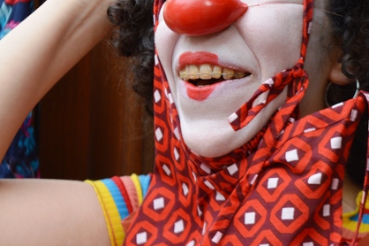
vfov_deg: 8.7
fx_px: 1618
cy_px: 56
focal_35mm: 158
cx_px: 193
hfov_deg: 13.0
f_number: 5.6
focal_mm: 55
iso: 125
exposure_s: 1/125
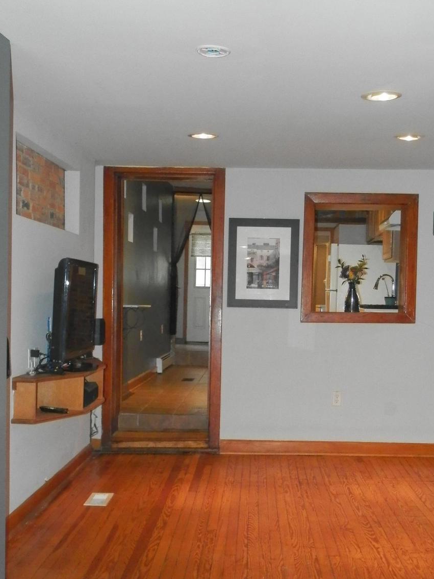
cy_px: 345
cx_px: 258
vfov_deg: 41.1
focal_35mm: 46
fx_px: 769
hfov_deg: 31.4
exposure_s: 1/40
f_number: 3.3
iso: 400
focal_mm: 6.1
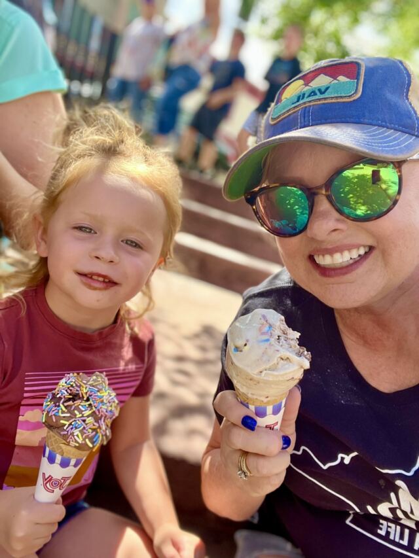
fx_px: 484
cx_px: 210
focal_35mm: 30
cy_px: 279
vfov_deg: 60.0
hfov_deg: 46.8
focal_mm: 2.71
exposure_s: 1/172
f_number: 2.2
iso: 40
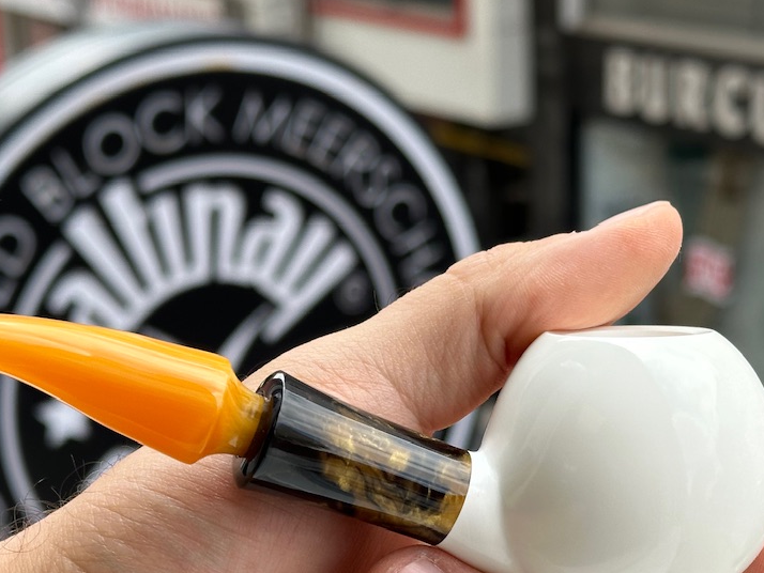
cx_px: 342
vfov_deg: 17.1
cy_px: 438
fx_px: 1899
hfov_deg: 22.7
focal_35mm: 86
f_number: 1.78
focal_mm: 6.86
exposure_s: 1/1095
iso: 64
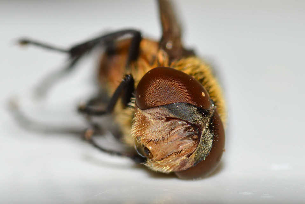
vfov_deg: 9.2
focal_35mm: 150
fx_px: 1271
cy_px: 102
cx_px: 152
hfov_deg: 13.7
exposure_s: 1/200
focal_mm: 100
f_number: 20
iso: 100
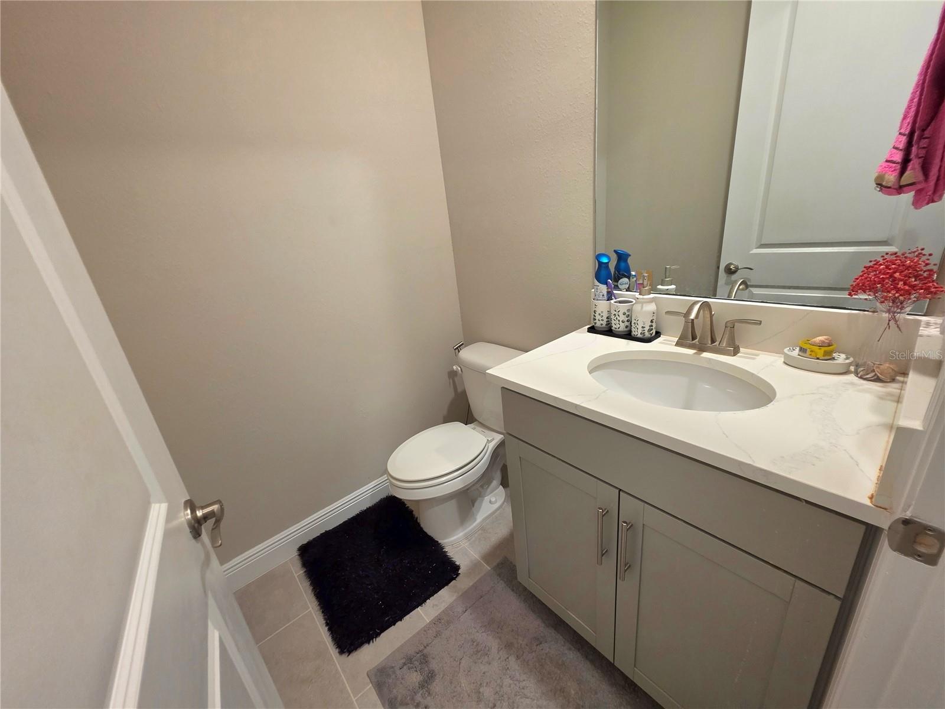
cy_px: 354
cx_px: 472
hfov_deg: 106.2
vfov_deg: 89.9
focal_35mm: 13
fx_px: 355
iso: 200
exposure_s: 1/60.2
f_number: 1.9
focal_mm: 2.2
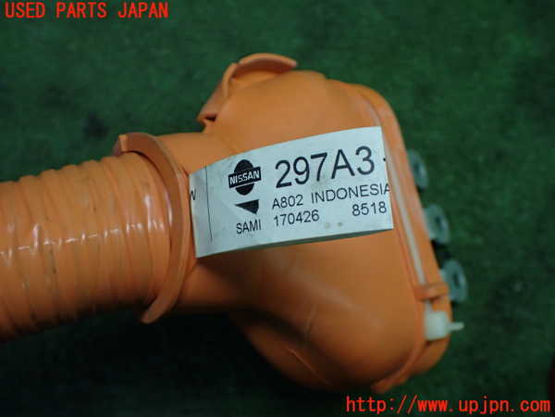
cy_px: 208
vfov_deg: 46.8
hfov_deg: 60.0
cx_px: 278
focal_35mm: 30
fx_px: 481
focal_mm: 5.4
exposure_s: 1/125
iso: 320
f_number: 2.3
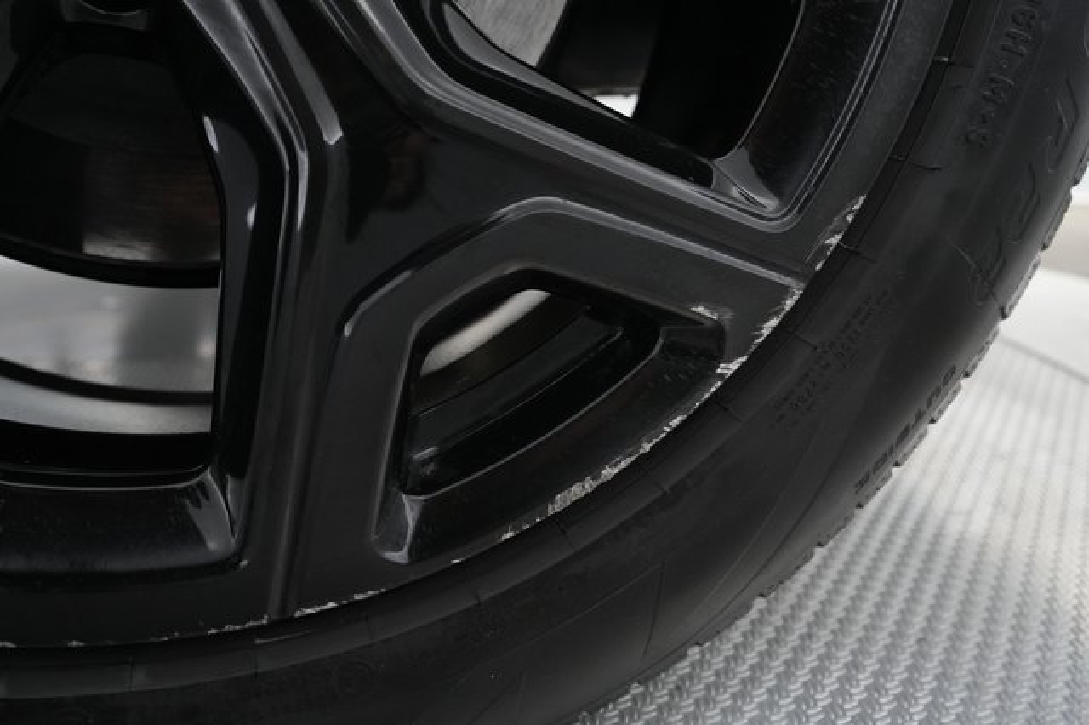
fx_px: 847
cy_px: 362
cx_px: 544
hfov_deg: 65.5
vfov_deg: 46.4
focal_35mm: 28
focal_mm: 28
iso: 4000
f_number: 4.5
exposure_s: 1/100
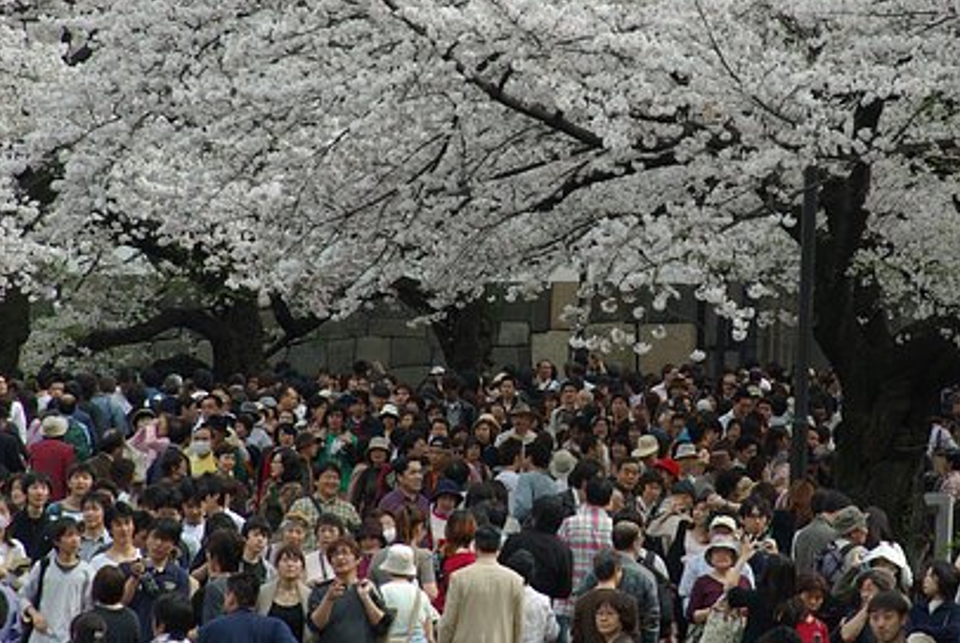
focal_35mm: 256
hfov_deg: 8.0
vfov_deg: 5.4
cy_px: 273
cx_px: 589
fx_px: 6827
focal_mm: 135
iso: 100
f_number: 8
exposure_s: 1/125
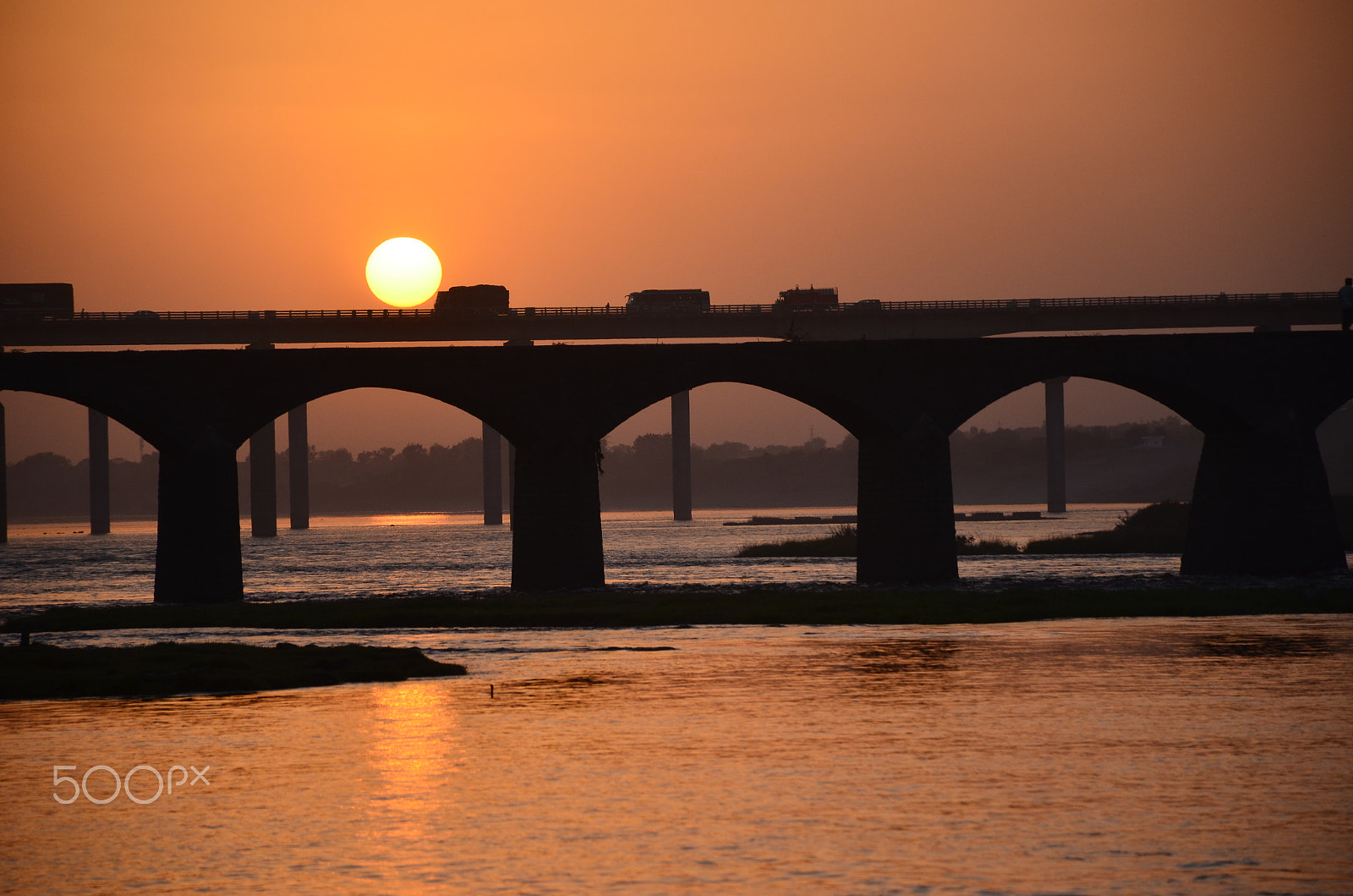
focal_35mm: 210
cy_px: 448
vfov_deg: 6.5
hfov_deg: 9.8
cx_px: 676
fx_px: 7874
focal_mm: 140
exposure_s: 1/640
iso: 200
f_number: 6.3
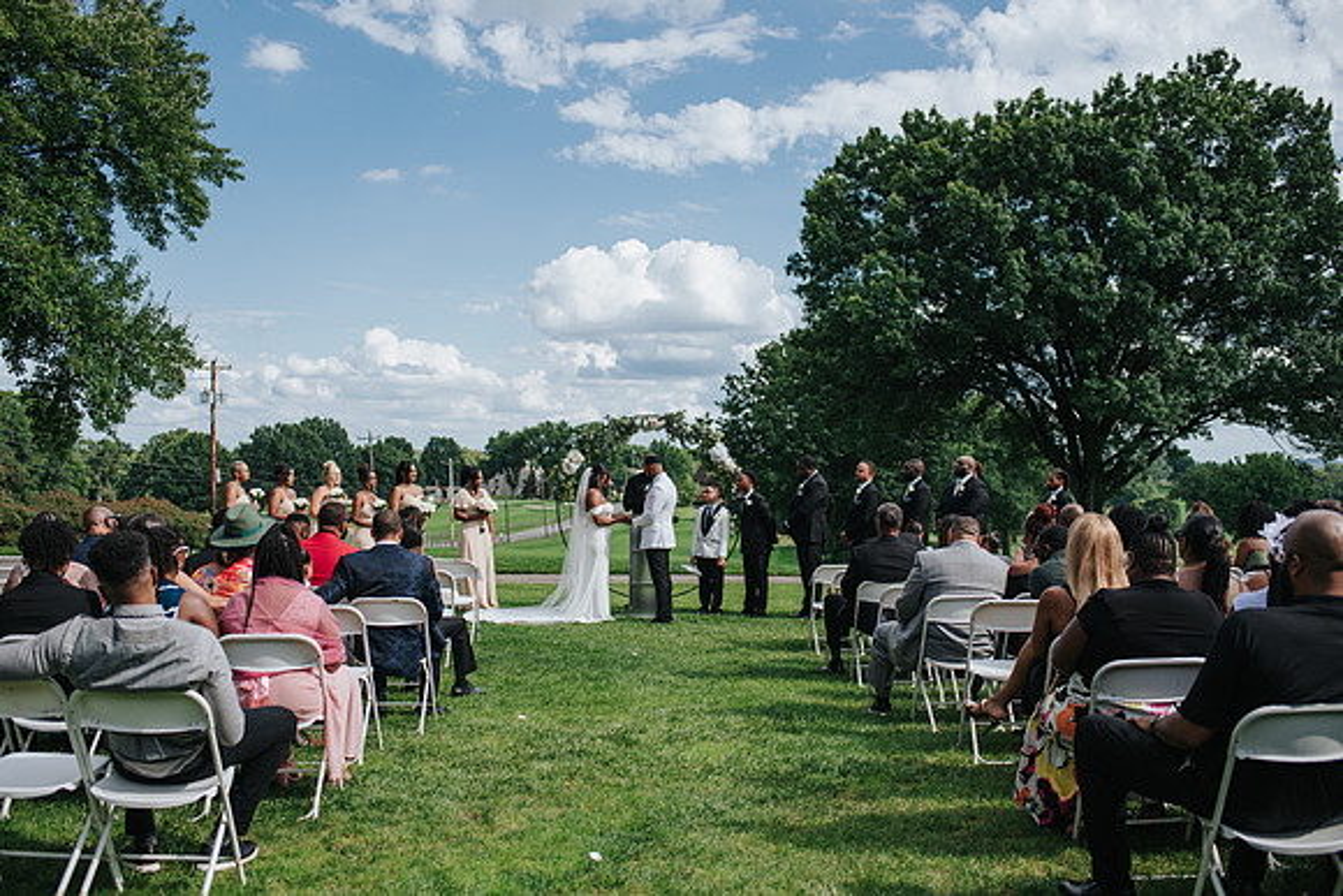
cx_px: 672
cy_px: 448
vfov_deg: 37.8
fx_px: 1307
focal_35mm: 35
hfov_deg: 54.4
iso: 125
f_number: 3.2
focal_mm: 35
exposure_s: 1/1600
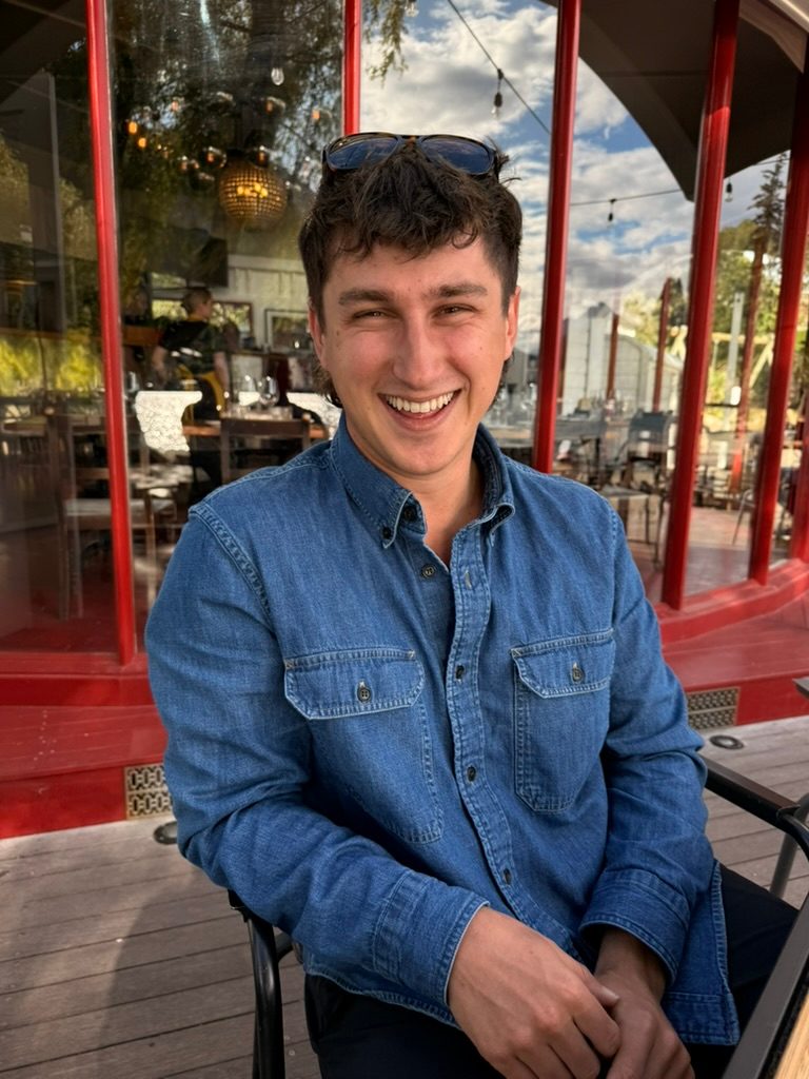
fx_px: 748
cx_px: 404
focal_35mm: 24
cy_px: 540
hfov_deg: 56.8
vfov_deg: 71.6
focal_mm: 6.76
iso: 80
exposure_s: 1/849
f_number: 1.78
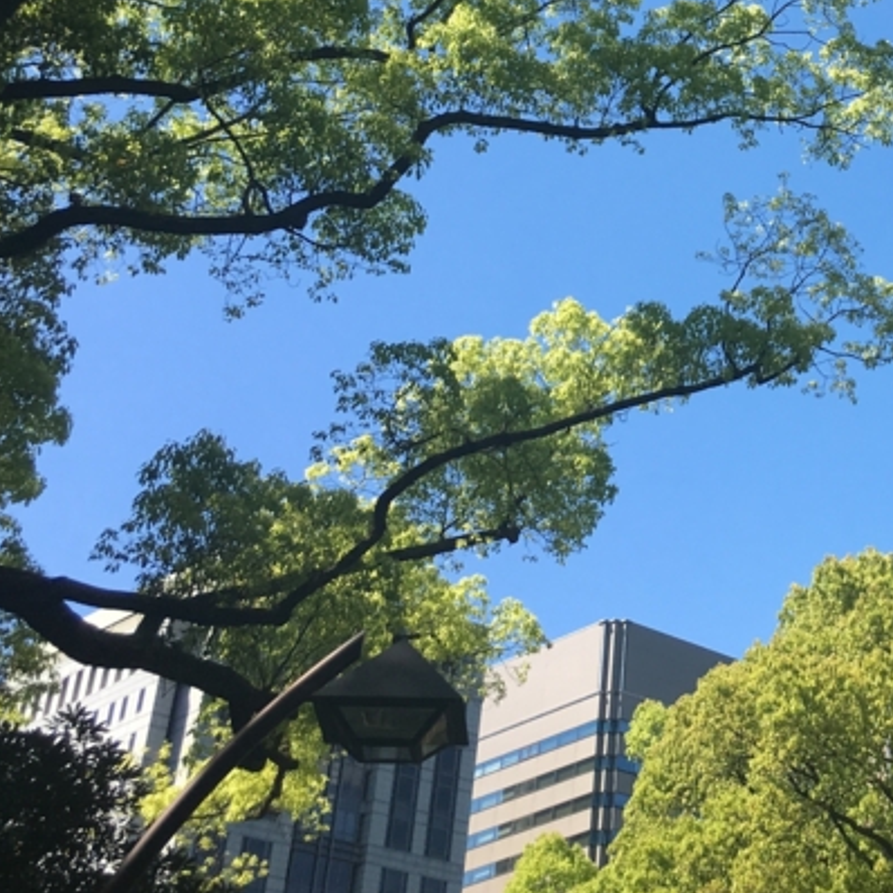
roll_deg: +2.6
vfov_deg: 25.4
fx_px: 1926
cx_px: 954
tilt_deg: +36.4
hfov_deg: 24.5
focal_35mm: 66
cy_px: 103
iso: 25
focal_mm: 4.15
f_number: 2.2
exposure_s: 1/905
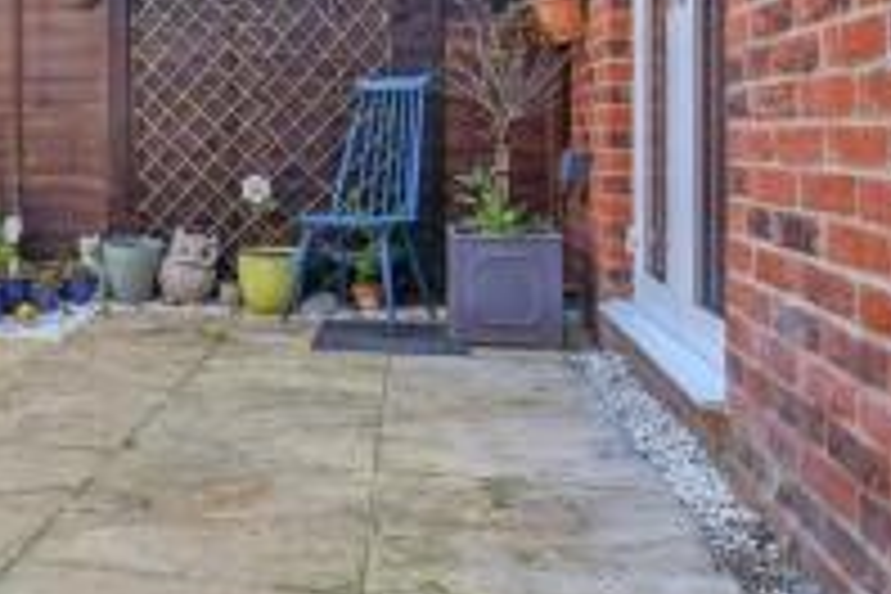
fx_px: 891
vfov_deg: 35.8
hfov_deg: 48.6
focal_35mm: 36
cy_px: 133
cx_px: 122
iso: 160
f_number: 8
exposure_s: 1/125
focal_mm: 10
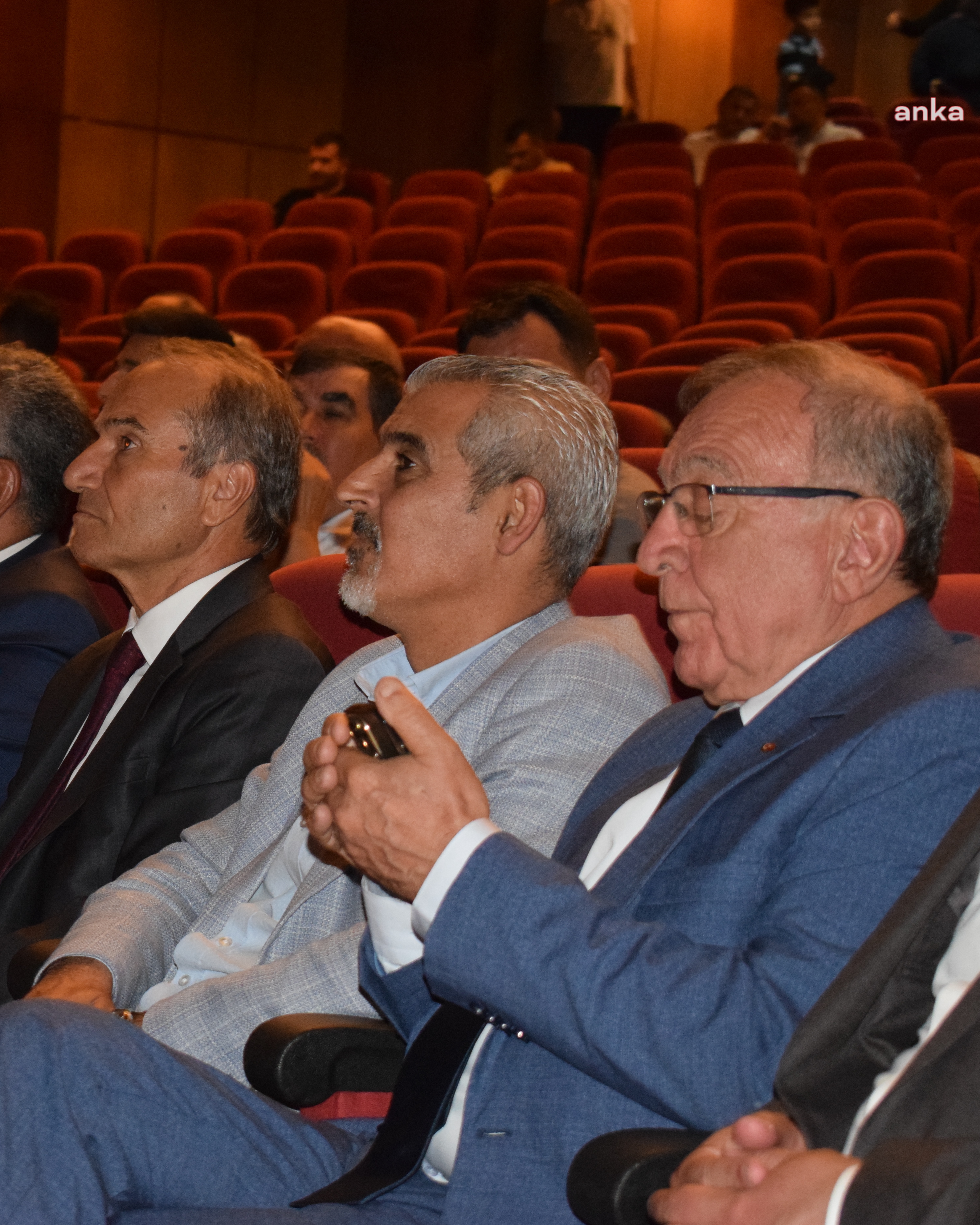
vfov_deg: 18.8
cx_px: 144
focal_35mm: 102
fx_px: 3698
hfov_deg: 15.0
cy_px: 613
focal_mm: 48
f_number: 5.3
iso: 3200
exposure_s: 1/60
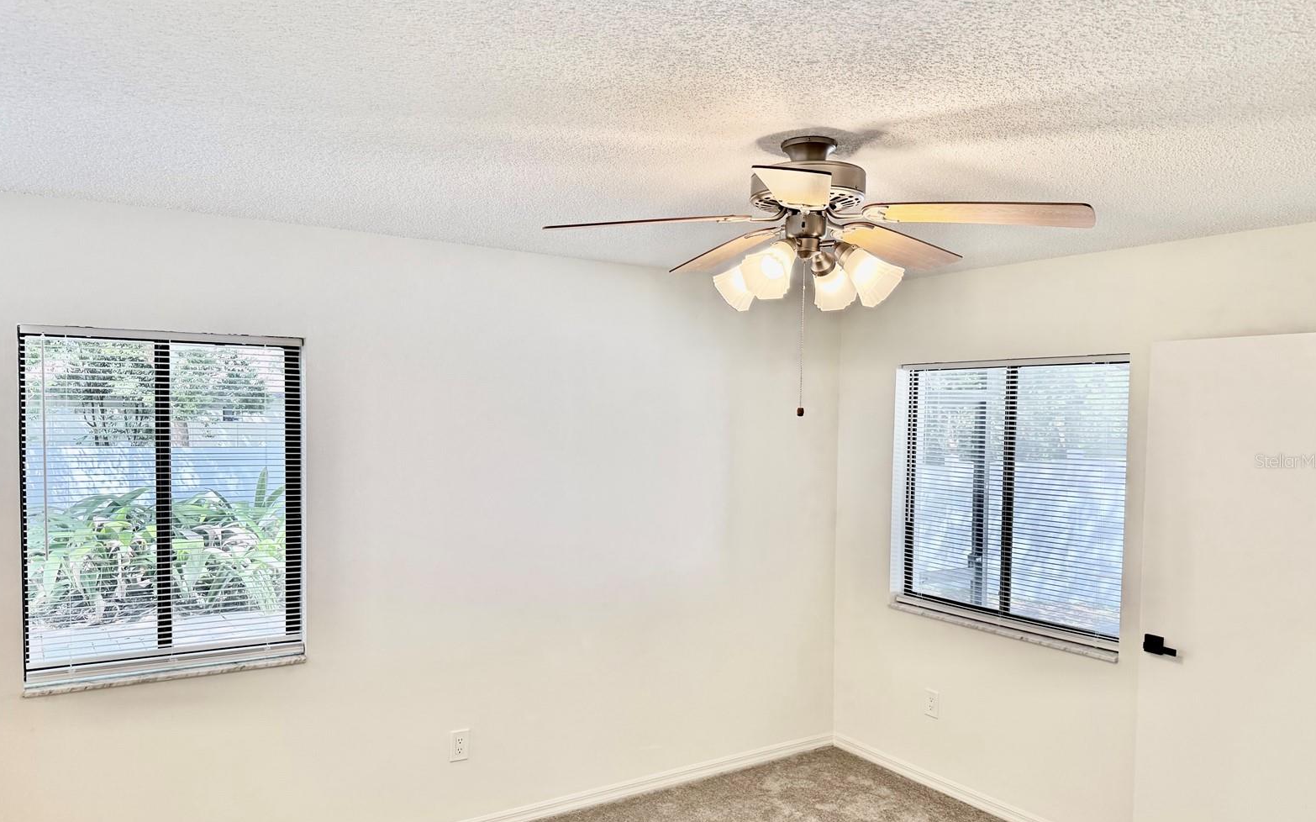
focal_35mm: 26
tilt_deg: -2.9
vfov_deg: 47.5
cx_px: 662
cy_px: 461
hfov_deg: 70.4
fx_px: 932
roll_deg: -1.0
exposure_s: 1/230
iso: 100
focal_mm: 6.76
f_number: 1.78
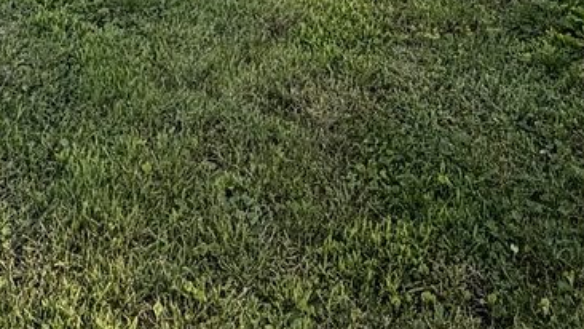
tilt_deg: -2.3
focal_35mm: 60
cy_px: -457
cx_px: 251
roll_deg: -0.1
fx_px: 929
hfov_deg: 34.8
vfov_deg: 14.0
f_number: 2.2
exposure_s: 1/333
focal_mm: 2.22
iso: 50
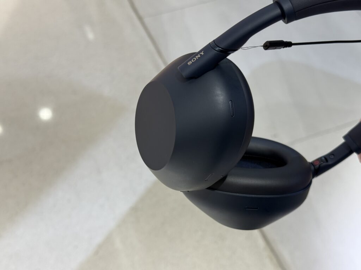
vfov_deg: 30.3
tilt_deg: -48.2
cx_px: 180
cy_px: 135
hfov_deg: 39.7
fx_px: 501
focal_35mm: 48
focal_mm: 6.76
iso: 160
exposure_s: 1/120
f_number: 1.78
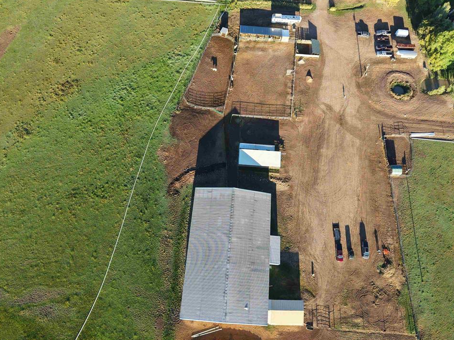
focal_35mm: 26
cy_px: 163
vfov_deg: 53.1
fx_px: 341
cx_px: 229
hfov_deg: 67.3
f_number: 1.8
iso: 200
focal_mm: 8.67
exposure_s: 1/725
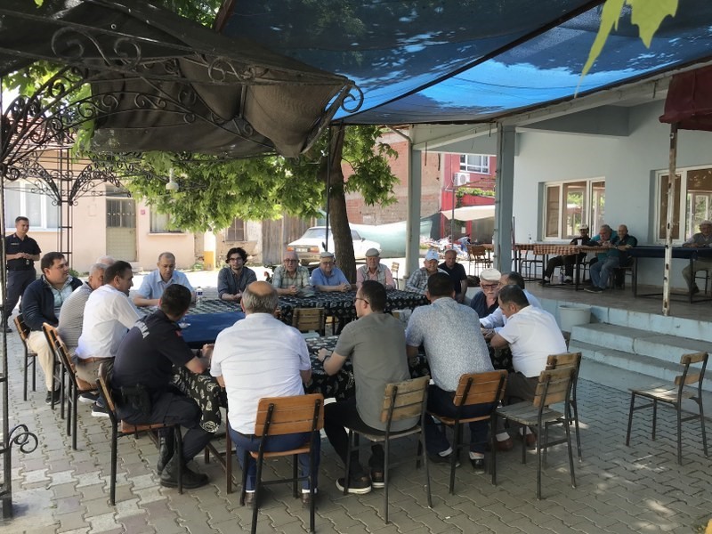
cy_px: 267
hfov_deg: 63.4
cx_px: 356
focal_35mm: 28
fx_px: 576
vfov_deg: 49.7
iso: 20
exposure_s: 1/402
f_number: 1.8
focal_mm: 3.99
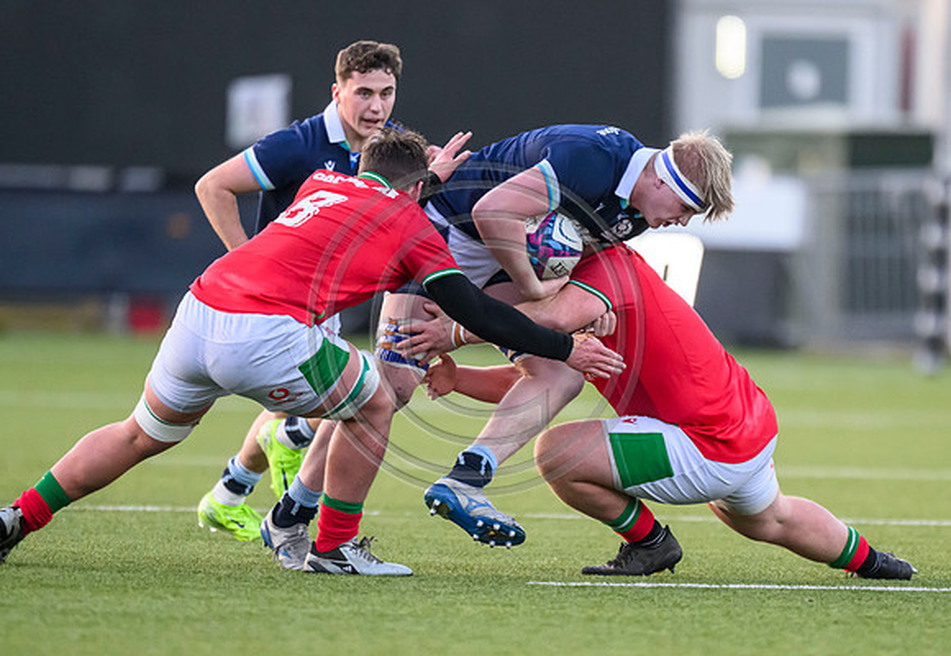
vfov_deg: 1.7
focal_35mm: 812
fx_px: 21685
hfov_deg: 2.5
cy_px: 333
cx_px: 547
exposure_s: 1/1250
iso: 4000
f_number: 4
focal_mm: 560
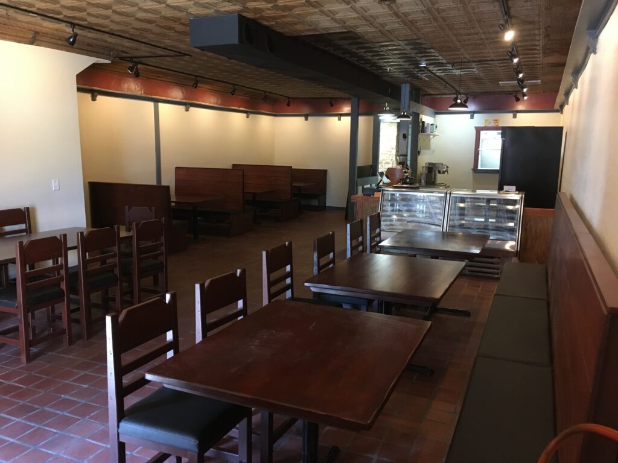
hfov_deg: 61.7
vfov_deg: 48.2
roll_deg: -0.6
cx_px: 309
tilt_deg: -10.5
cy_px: 232
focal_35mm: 29
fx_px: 518
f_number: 2.2
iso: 200
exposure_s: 1/30
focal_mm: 4.15
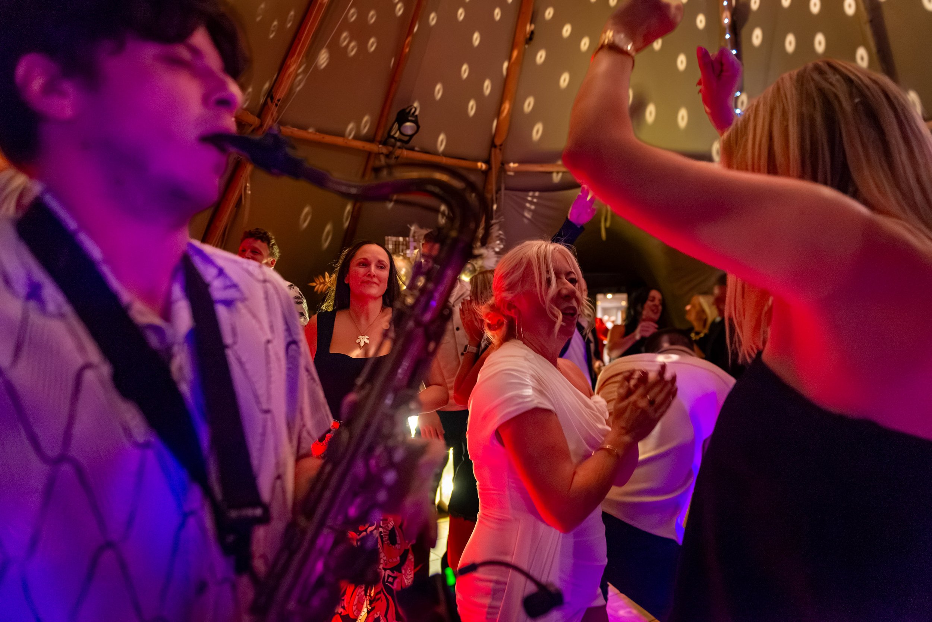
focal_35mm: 24
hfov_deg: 73.7
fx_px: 622
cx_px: 466
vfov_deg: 53.2
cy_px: 311
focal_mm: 24
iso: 4000
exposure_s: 1/100
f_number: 2.8
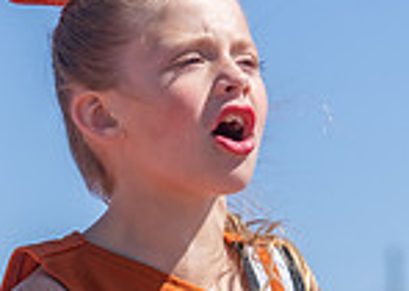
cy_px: 361
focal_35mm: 322
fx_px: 3732
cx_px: 213
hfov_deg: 6.3
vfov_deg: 4.4
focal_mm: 70
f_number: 4
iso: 100
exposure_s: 1/1000
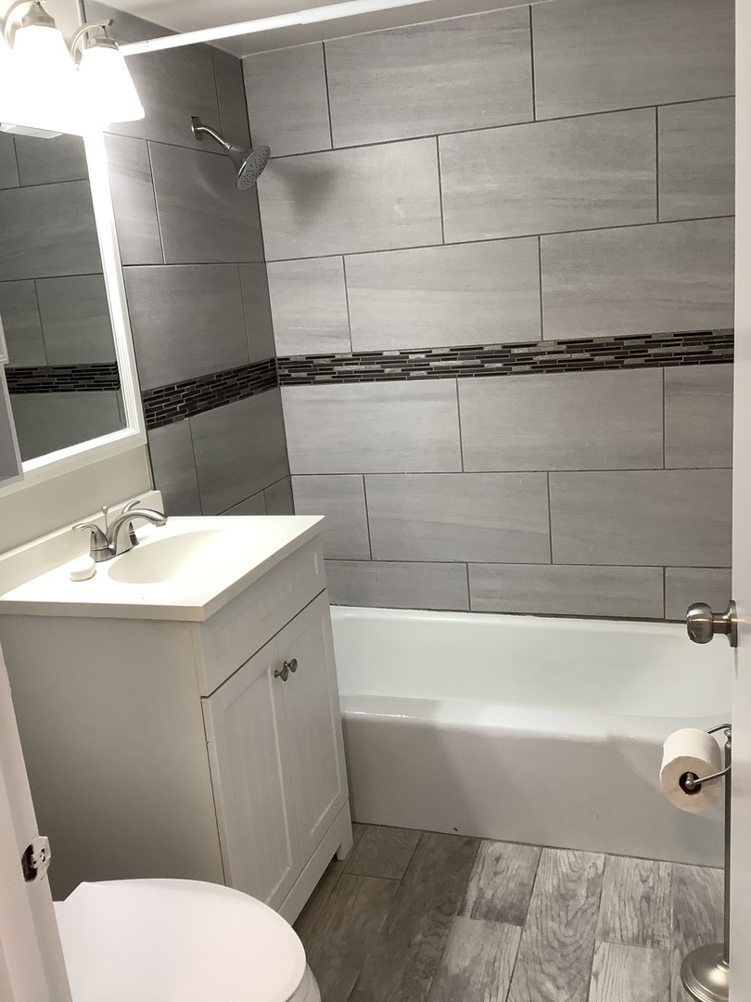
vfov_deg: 58.4
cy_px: 501
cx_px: 376
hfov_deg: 45.4
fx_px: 897
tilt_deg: -14.3
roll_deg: +4.5
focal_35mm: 31
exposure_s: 1/50
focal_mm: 3.3
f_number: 2.4
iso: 100
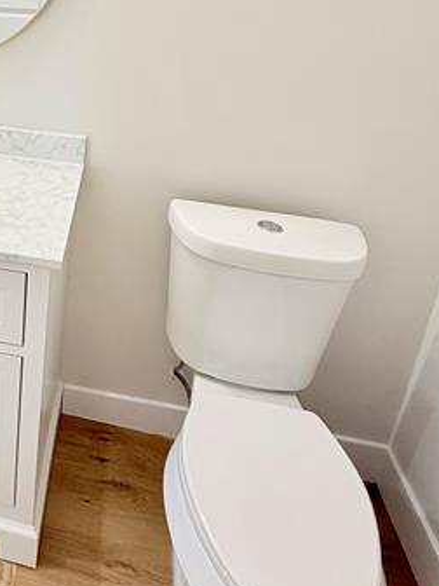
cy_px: 108
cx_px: 9
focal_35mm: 32
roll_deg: -1.9
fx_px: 541
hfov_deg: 39.4
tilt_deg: -17.6
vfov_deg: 52.7
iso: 125
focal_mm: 2.22
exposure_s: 1/120
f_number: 2.2
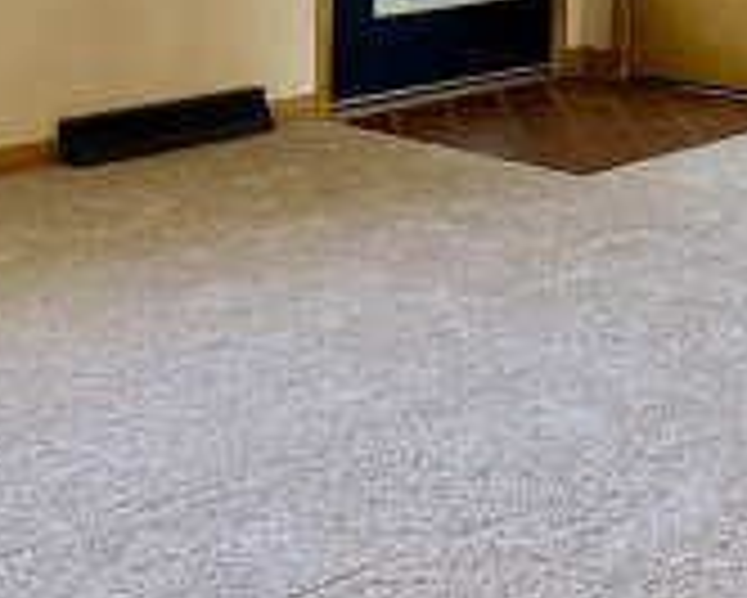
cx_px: 333
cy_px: -110
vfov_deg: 15.8
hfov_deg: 20.4
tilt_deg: -4.4
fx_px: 2079
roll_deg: -1.2
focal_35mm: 94
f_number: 1.78
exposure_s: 1/201
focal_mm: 6.76
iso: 200
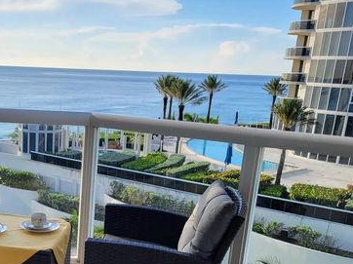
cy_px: 215
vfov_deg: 30.6
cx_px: 76
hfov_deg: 39.8
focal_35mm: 46
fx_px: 469
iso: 40
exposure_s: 1/756
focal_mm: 5.4
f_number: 1.8
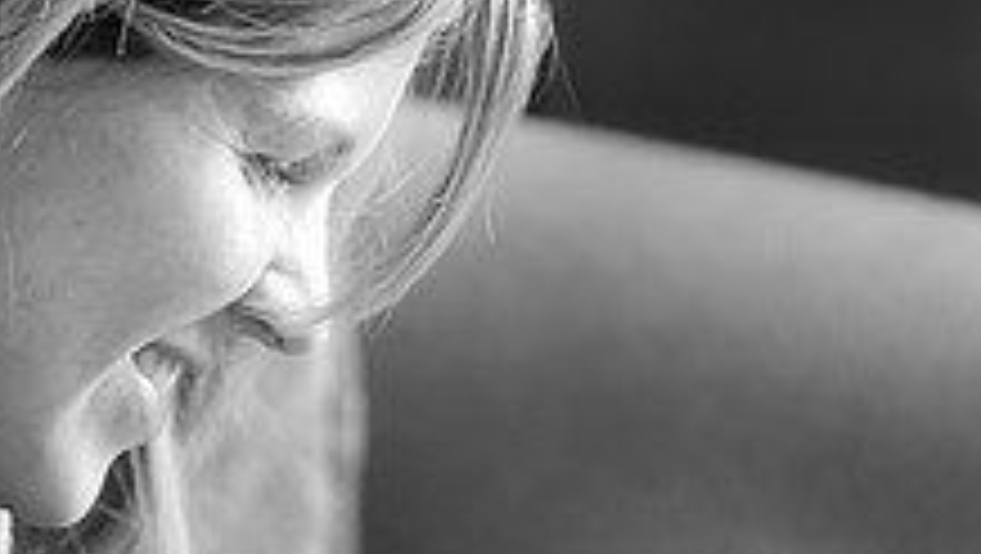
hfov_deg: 9.5
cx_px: 317
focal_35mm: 227
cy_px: 446
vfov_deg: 5.4
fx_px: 5909
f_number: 2.8
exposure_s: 1/125
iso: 1400
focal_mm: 70
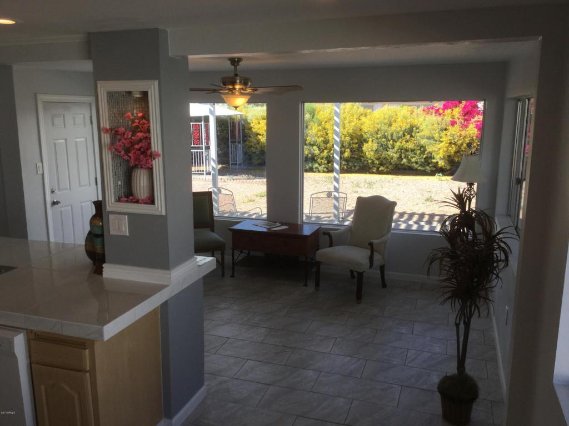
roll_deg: -1.1
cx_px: 284
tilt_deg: -12.0
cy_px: 213
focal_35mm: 31
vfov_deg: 45.4
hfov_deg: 58.4
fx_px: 510
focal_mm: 3.3
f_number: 2.4
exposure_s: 1/281
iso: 25
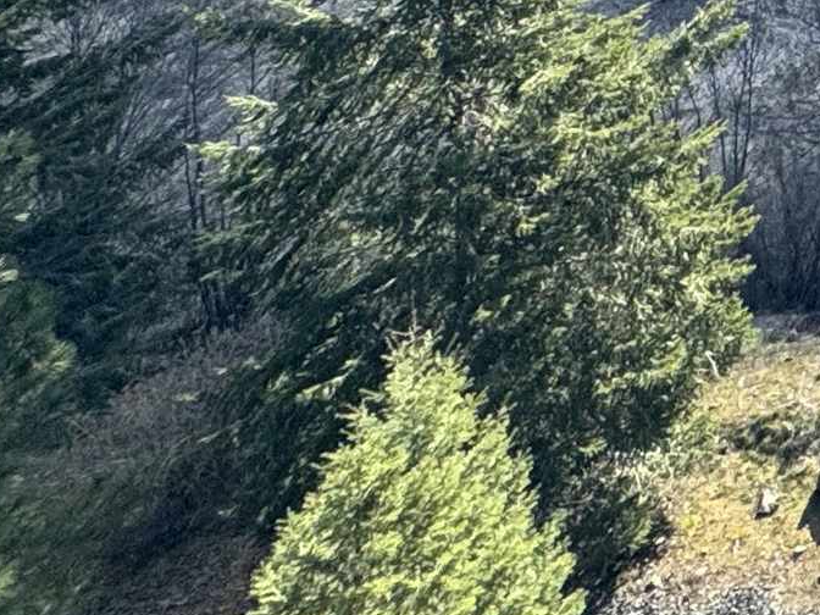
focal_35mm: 64
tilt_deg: -4.2
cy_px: -763
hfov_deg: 18.3
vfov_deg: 15.6
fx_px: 1516
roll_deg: -1.5
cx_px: 1685
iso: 40
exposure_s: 1/479
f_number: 2.2
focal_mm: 2.22
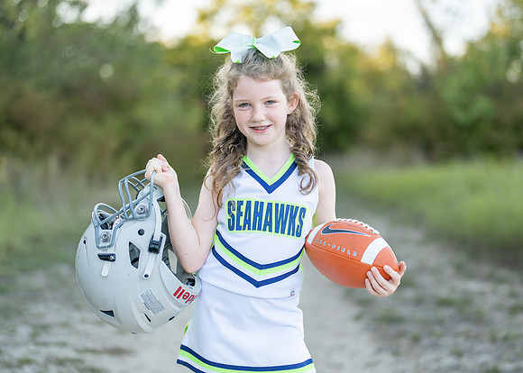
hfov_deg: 34.0
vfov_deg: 24.6
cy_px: 190
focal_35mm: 58
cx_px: 264
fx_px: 855
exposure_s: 1/800
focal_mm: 50
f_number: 1.2
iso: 100
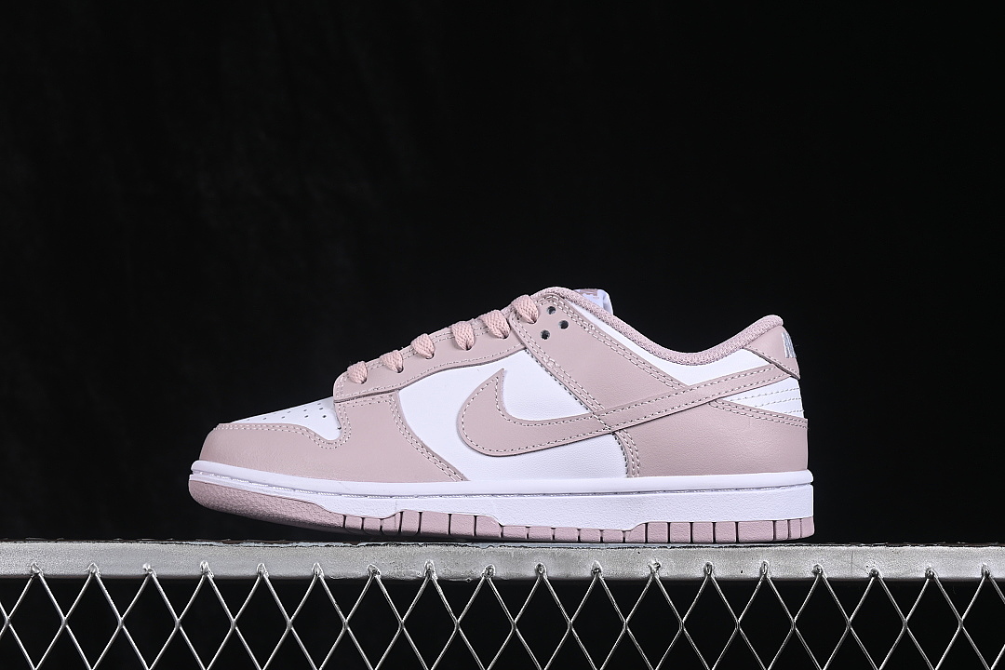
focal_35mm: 75
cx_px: 502
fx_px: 2094
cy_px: 335
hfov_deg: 27.0
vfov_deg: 18.2
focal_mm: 50
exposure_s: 1/80
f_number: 8
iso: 160
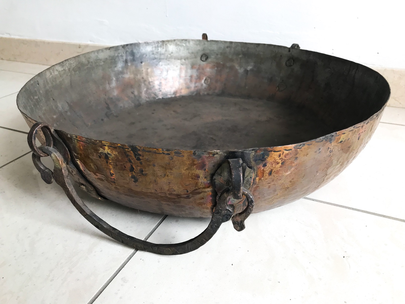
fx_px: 328
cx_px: 202
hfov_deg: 63.4
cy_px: 152
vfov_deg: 49.8
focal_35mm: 28
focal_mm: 3.99
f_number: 1.8
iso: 40
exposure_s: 1/100
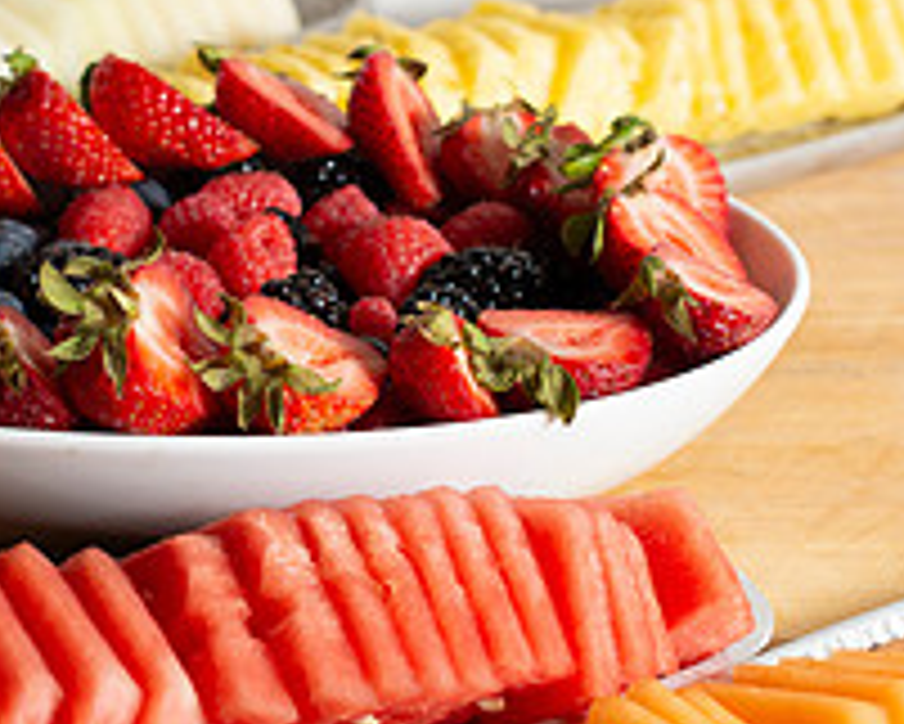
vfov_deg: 10.7
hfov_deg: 13.2
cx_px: 225
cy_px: 316
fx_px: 3881
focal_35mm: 145
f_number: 4.5
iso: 200
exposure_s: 1/200
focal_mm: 50
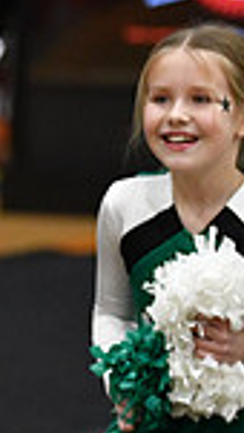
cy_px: 294
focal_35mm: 813
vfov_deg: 2.7
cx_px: -577
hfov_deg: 1.5
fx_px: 9346
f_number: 2.8
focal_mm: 135
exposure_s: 1/800
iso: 4000
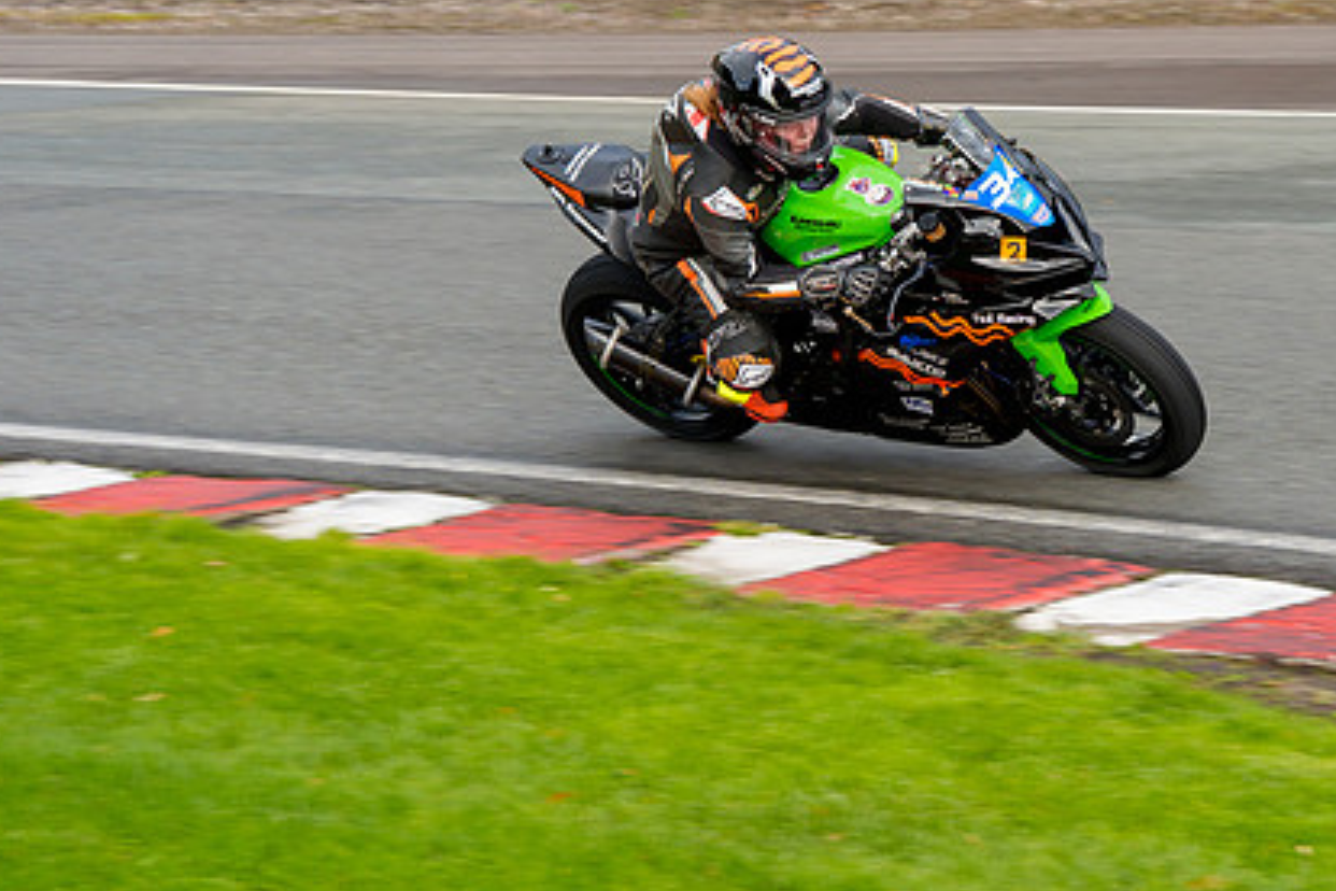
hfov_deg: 15.4
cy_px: 292
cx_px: 862
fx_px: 4935
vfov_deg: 10.3
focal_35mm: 133
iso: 250
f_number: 6.3
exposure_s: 1/320
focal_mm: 95
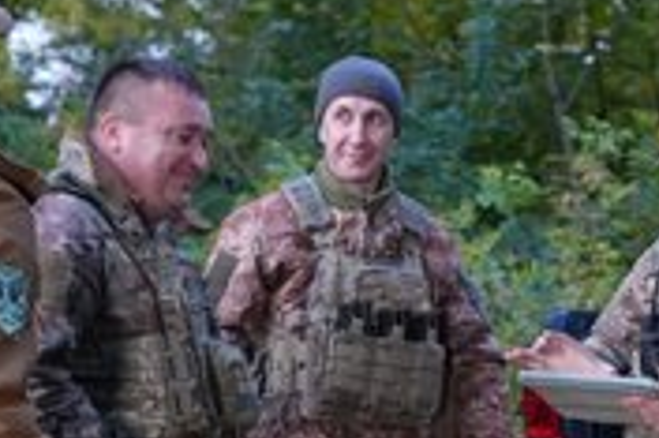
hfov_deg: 18.9
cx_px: 550
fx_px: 1957
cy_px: 249
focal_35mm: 107
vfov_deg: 12.8
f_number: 4
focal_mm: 47
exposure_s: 1/160
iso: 8000
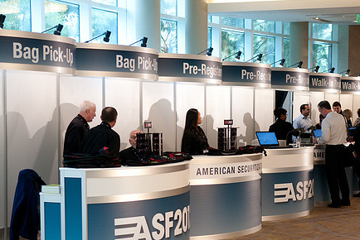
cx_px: 224
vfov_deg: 17.9
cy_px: 158
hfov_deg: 26.6
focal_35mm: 76
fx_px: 760
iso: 640
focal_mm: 38
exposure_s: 1/125
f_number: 2.8
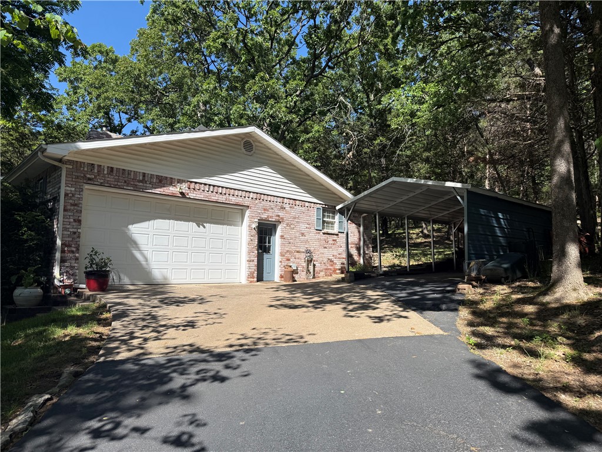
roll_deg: -1.1
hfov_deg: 71.6
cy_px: 226
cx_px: 301
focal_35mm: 24
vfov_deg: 56.8
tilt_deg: +5.7
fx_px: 417
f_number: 1.78
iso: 80
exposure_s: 1/2611
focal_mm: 6.76
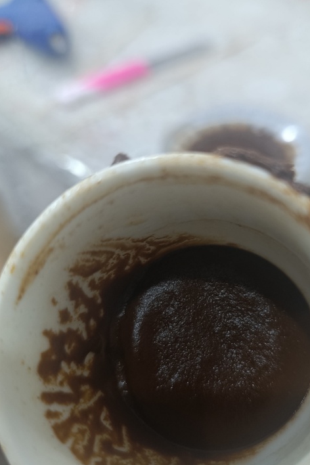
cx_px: 213
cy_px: 269
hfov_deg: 41.6
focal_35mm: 31
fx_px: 400
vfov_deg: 60.0
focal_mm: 6.11
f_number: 1.65
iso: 1165
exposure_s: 1/25
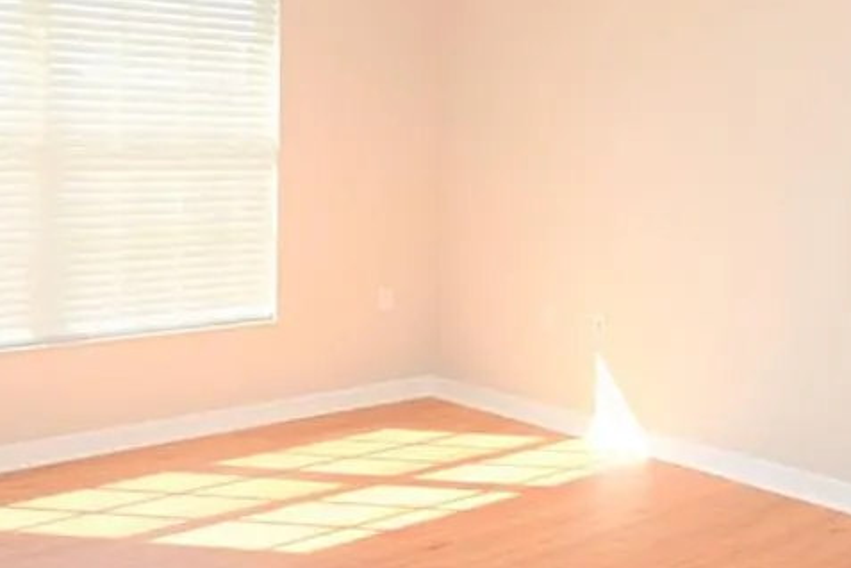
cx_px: 642
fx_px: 1111
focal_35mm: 47
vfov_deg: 28.0
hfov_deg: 40.7
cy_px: 107
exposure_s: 1/125
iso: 140
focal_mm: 14
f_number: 5.6
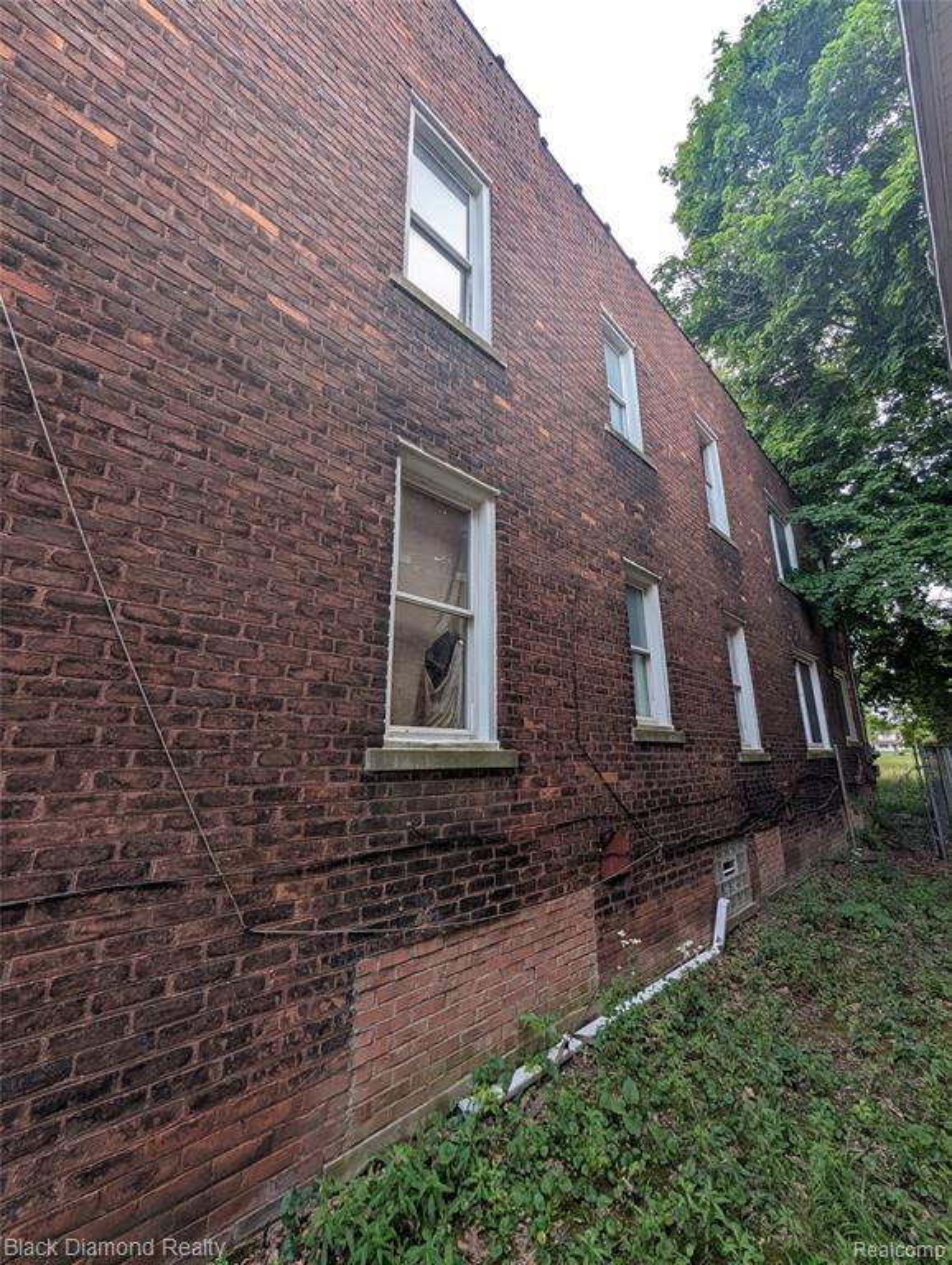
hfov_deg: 94.6
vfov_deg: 110.5
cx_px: 476
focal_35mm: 12
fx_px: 439
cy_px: 632
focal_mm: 2.02
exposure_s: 1/518
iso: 69
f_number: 1.7
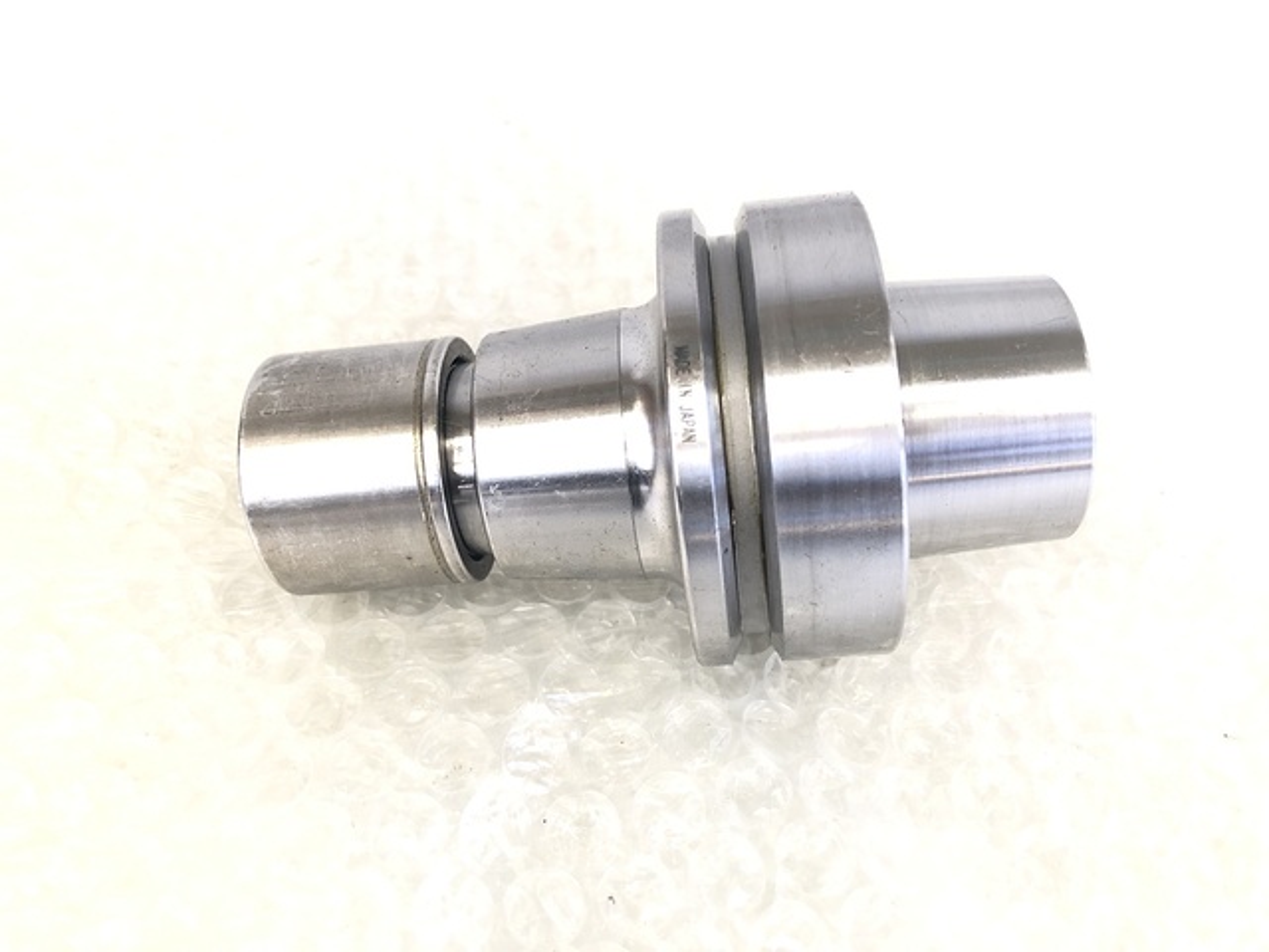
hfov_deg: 63.4
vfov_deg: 49.7
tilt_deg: -52.4
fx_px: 1026
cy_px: 476
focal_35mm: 28
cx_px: 634
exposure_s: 1/15
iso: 64
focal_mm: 3.99
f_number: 1.8
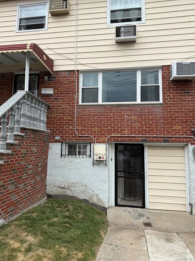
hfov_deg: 53.0
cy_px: 120
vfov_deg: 67.2
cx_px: 91
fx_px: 195
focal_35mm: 26
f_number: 1.78
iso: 80
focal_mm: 6.76
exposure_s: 1/1230
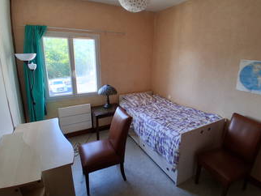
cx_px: 130
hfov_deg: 84.6
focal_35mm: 19
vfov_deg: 68.6
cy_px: 90
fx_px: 143
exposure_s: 1/100
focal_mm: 1.4
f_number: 2.2
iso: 64
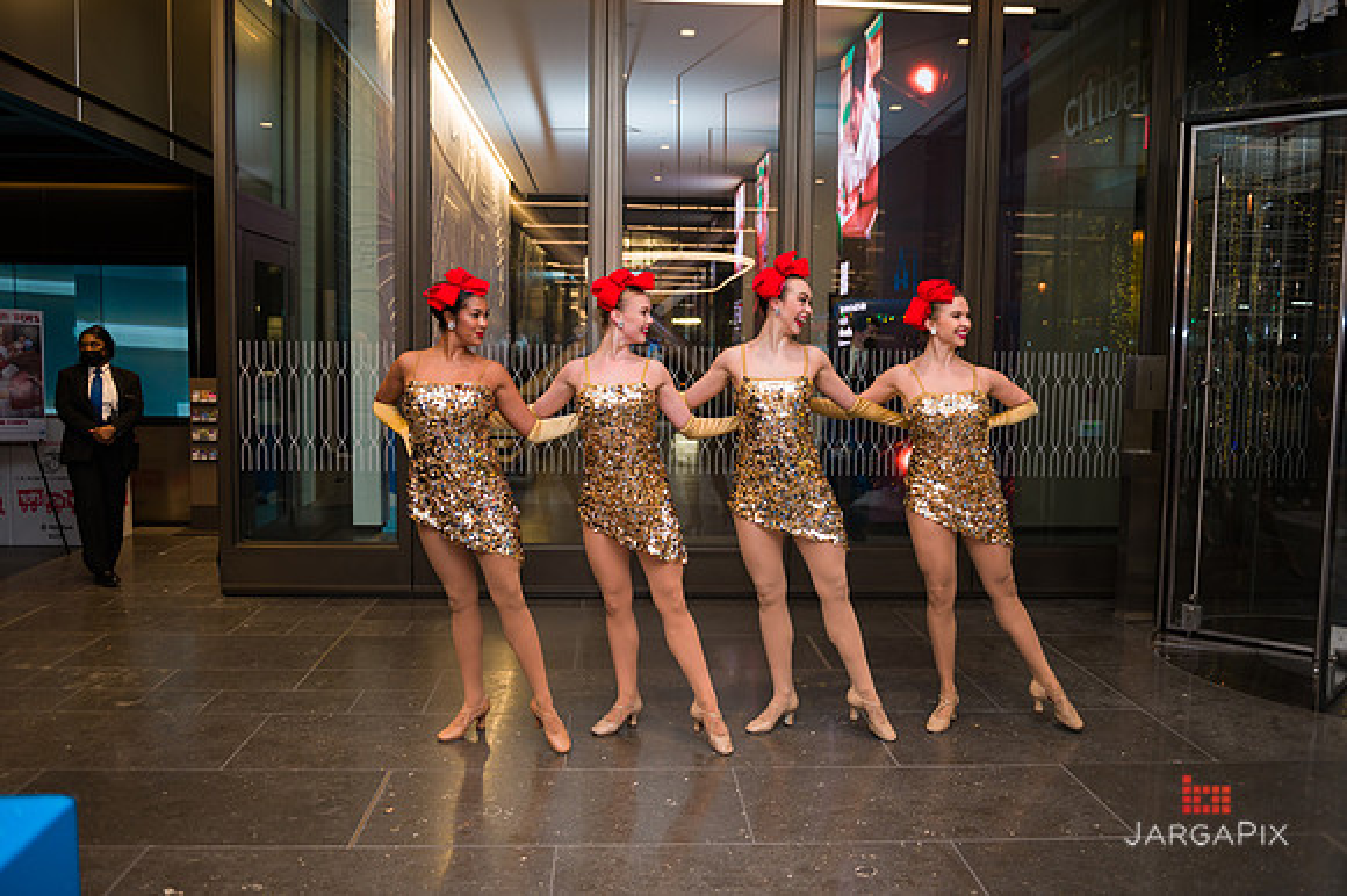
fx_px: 1084
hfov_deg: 63.7
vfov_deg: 44.9
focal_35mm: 29
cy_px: 448
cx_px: 674
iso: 400
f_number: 3.2
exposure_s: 1/200
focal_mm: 29
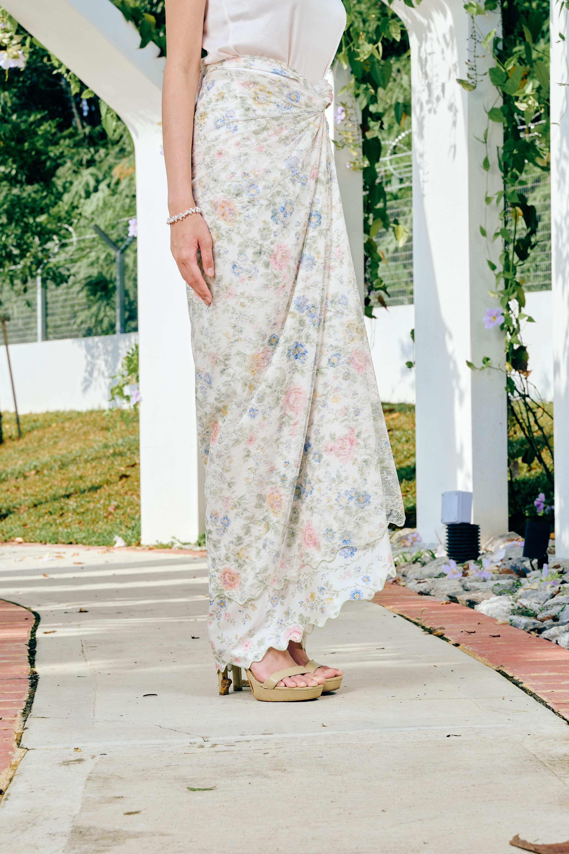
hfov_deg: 19.2
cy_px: 427
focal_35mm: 71
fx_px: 1683
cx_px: 284
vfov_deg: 28.5
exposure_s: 1/125
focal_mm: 71
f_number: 10
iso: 125
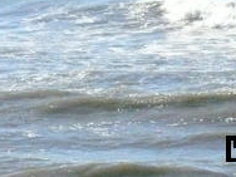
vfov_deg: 3.0
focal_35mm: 501
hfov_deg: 3.9
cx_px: 272
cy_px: -80
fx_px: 3416
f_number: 11
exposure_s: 1/2000
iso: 1600
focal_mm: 32.6
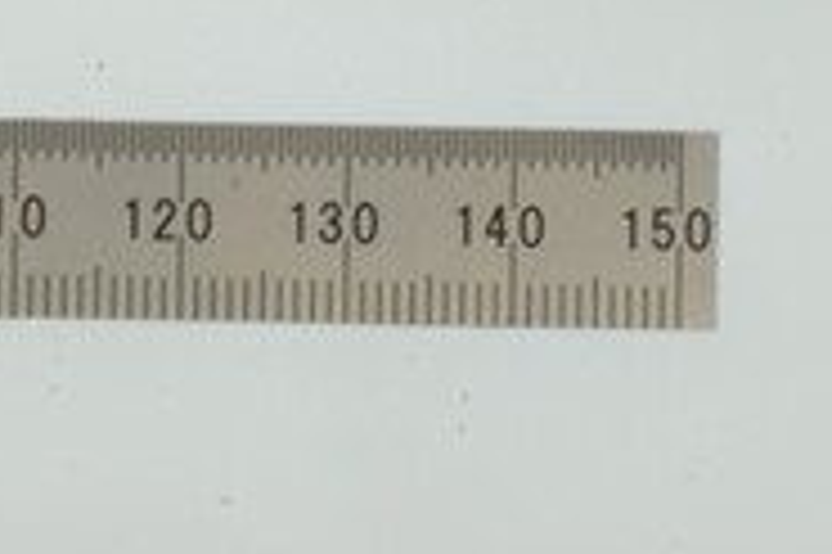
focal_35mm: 390
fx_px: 9005
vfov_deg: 3.4
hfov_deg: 5.3
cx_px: -355
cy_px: -1205
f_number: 32
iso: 100
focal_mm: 60
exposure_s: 1/10
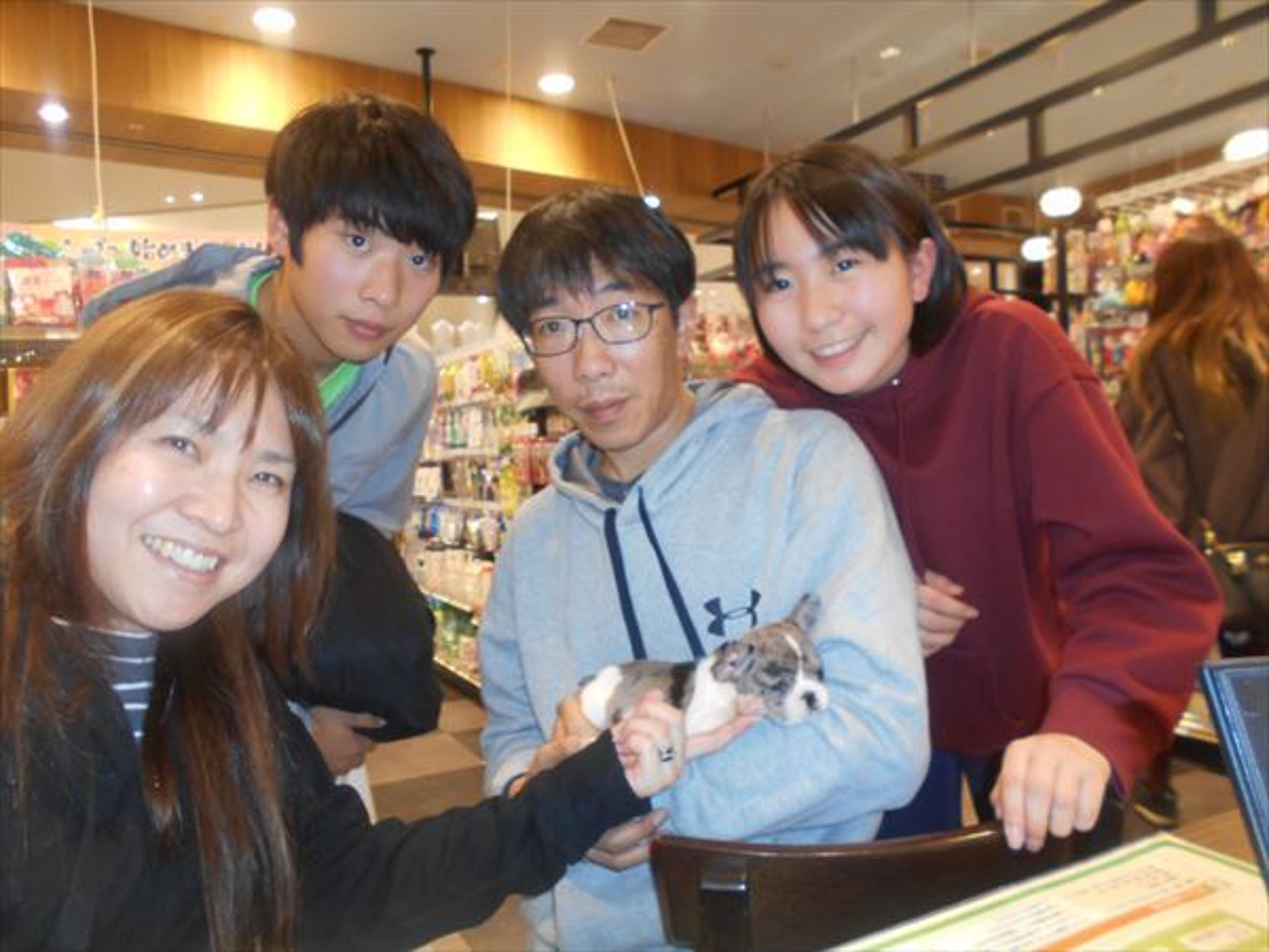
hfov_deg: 67.3
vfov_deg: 53.1
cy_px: 476
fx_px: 953
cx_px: 634
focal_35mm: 26
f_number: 3.2
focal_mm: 4.6
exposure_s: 1/25
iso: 200
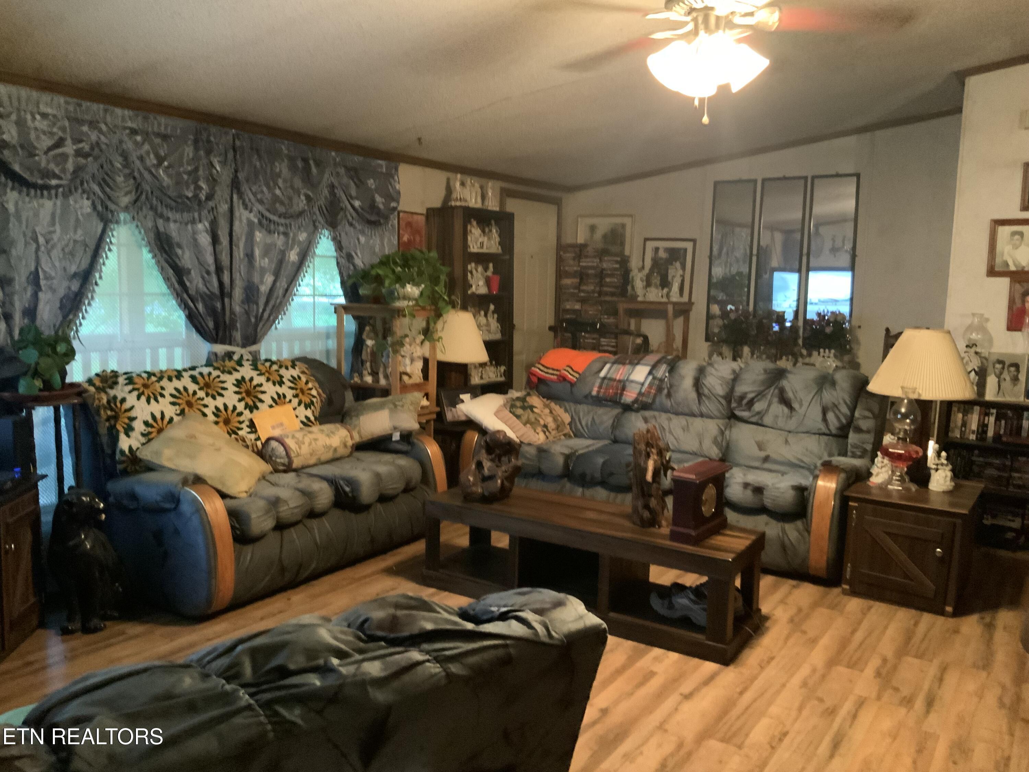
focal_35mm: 29
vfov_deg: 48.2
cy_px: 386
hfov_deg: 61.7
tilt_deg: -8.6
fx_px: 862
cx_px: 514
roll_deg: -1.5
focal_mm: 3
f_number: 1.8
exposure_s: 1/20
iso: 500
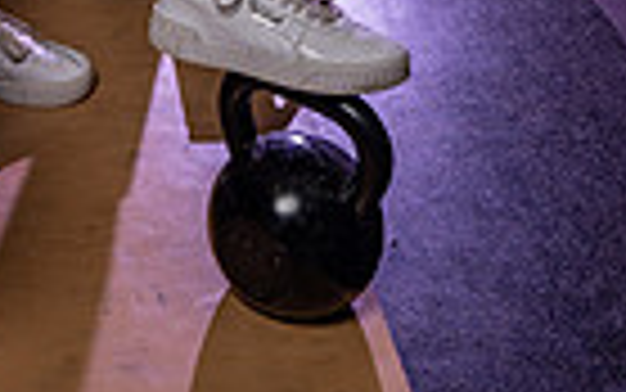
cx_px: 32
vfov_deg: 11.2
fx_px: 1690
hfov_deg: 20.5
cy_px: -532
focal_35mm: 99
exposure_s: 1/250
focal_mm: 30
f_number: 7.1
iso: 250
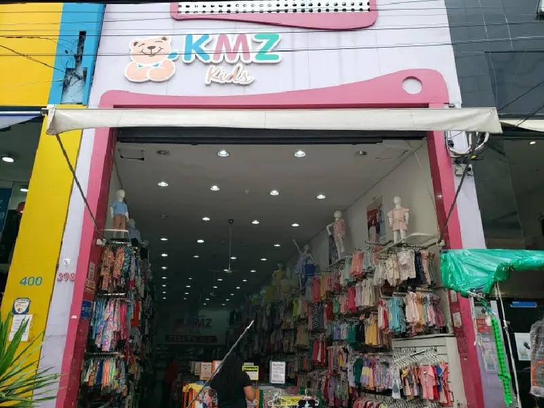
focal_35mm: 26
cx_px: 272
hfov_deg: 67.3
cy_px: 204
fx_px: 409
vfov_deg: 53.1
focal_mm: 4.3
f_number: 2.4
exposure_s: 1/526
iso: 50
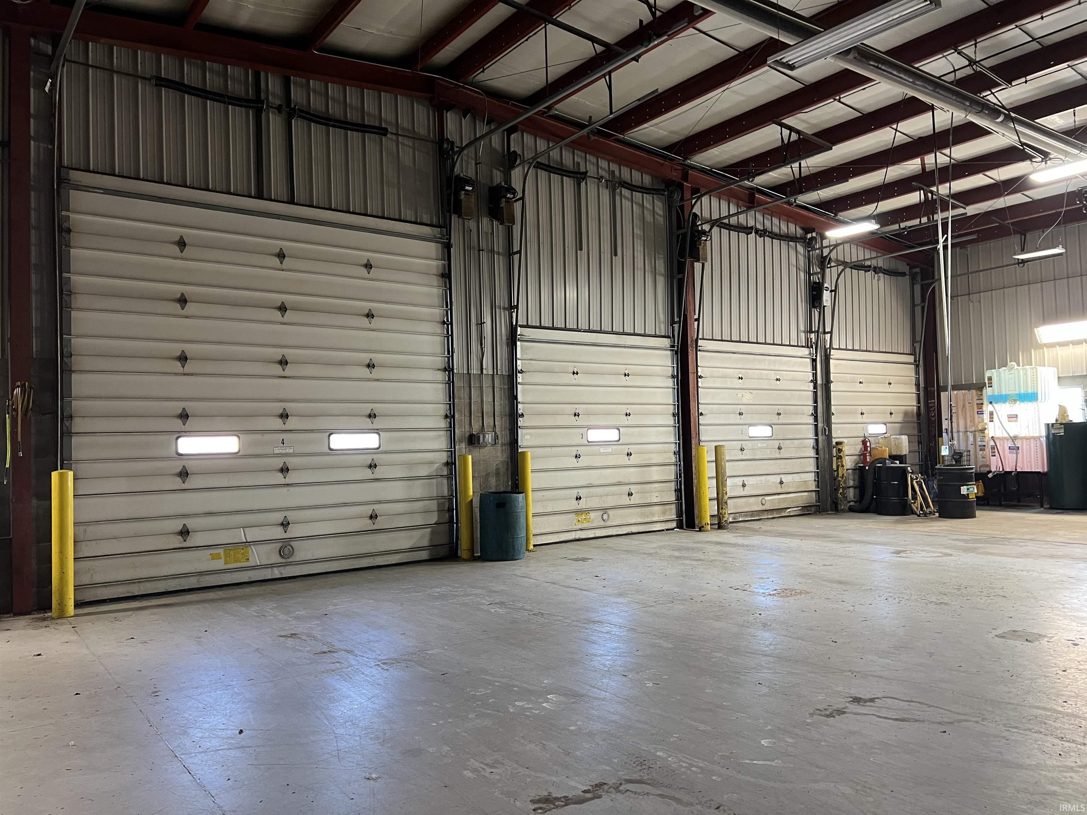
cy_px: 408
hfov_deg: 67.3
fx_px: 816
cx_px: 544
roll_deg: +1.8
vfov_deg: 53.1
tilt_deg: +2.6
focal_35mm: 26
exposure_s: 1/60
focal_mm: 5.7
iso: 200
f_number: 1.5
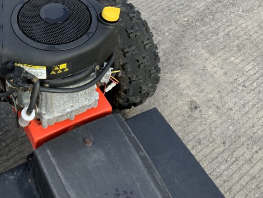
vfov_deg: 28.1
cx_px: 51
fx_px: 388
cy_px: 43
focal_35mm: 51
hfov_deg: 36.2
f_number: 1.8
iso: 16
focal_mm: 3
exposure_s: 1/269
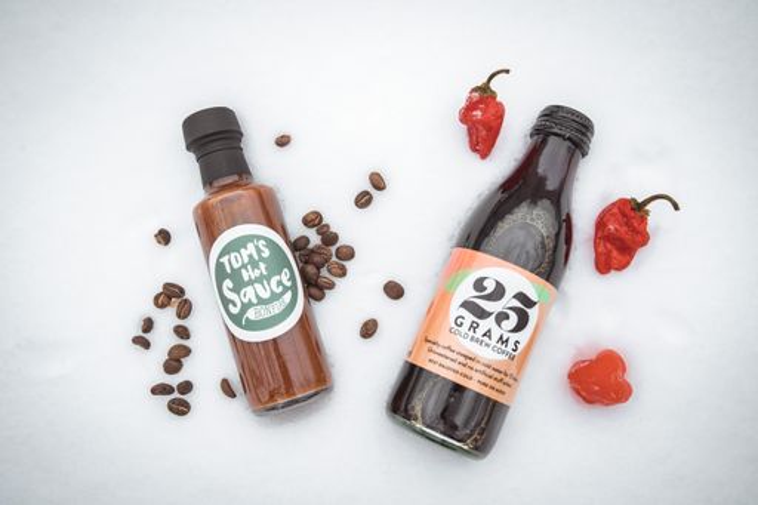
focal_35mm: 35
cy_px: 252
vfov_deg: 37.8
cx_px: 379
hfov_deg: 54.4
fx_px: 737
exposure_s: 1/200
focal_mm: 35
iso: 400
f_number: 8
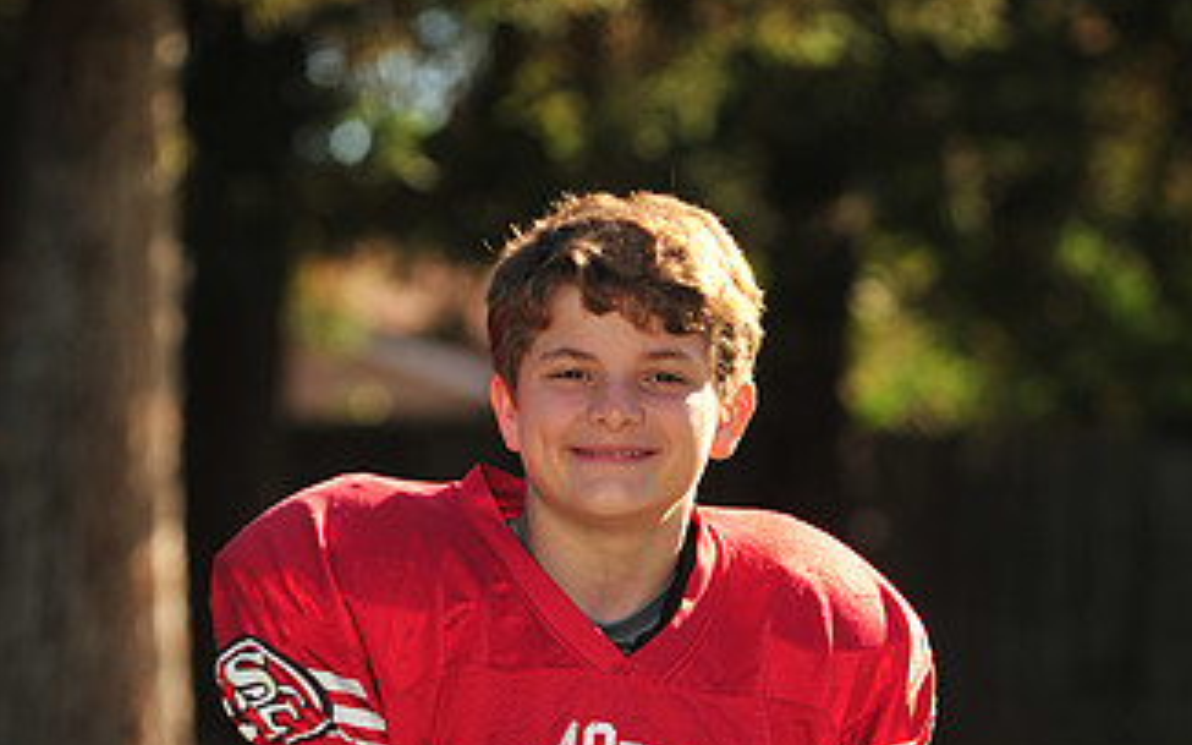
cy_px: 980
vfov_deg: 4.6
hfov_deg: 7.4
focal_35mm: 282
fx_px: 9159
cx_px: 583
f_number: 4.5
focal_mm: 155
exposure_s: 1/640
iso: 200
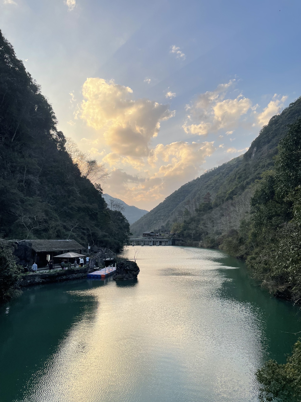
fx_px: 301
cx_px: 150
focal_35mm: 26
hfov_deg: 53.1
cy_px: 201
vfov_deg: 67.3
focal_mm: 4.2
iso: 32
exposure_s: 1/561
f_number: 1.6
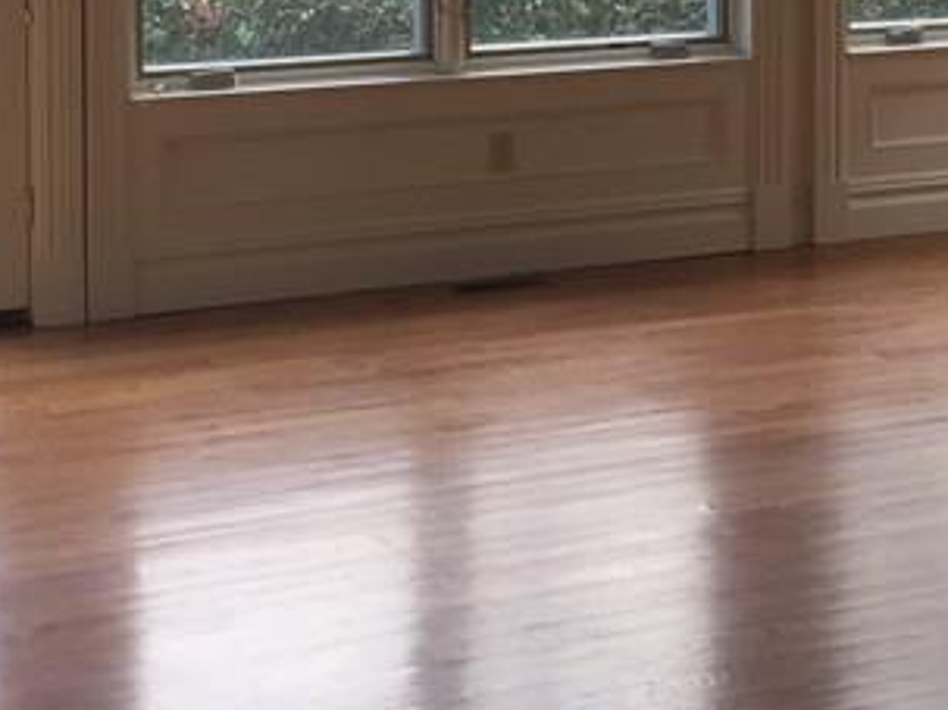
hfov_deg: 19.7
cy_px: -141
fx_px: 2683
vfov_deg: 14.6
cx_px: 810
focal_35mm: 98
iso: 40
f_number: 2.2
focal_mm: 4.15
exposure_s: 1/60
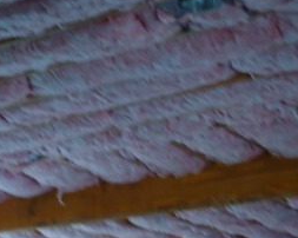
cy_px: 165
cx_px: -84
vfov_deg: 21.4
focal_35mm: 71
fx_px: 626
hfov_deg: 23.8
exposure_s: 1/60
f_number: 2
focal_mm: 3.54
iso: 179
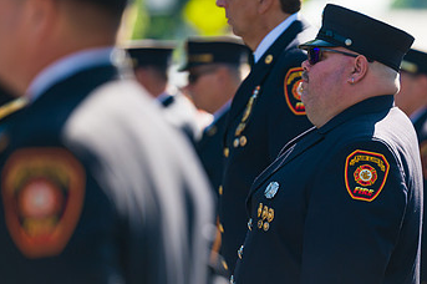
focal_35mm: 338
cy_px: 176
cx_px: 347
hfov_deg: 6.1
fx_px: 4005
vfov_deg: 4.1
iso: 200
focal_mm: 200
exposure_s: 1/2000
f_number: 3.2
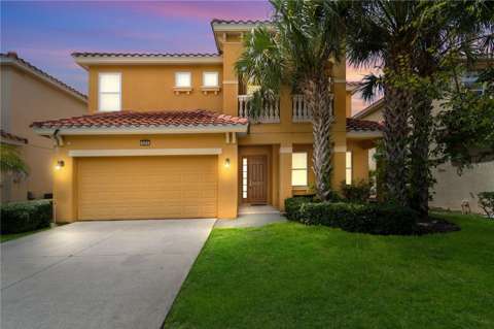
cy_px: 164
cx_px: 247
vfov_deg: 71.9
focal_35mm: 16
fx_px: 226
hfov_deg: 95.0
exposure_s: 1/250
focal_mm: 11
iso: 100
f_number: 6.3
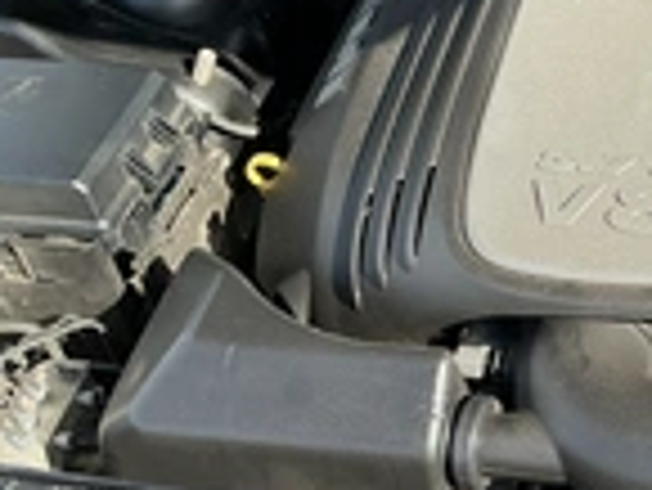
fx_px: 1452
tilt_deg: -47.4
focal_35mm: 77
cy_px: 283
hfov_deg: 23.6
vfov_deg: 19.2
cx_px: 728
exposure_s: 1/318
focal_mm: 3
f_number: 1.8
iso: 25
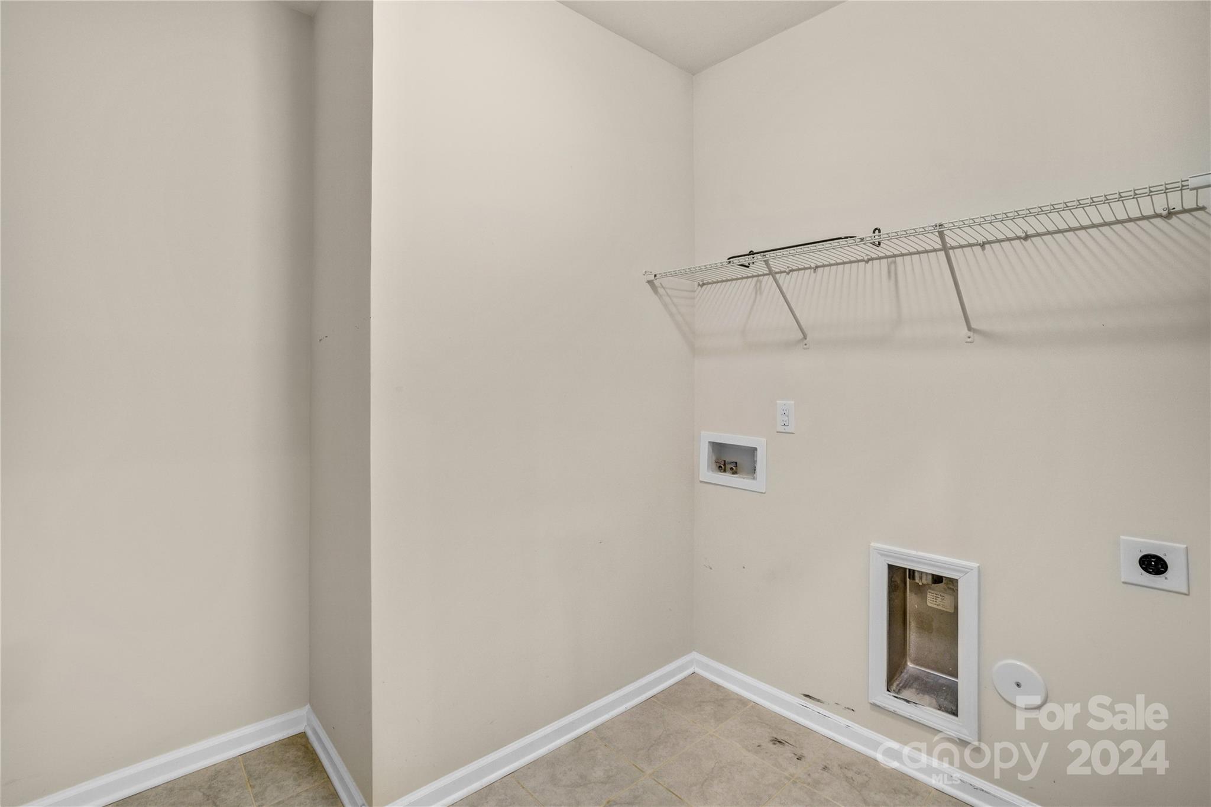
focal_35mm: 15
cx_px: 606
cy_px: 404
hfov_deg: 100.4
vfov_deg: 77.3
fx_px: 504
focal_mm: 10
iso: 250
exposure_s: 1/6
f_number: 9
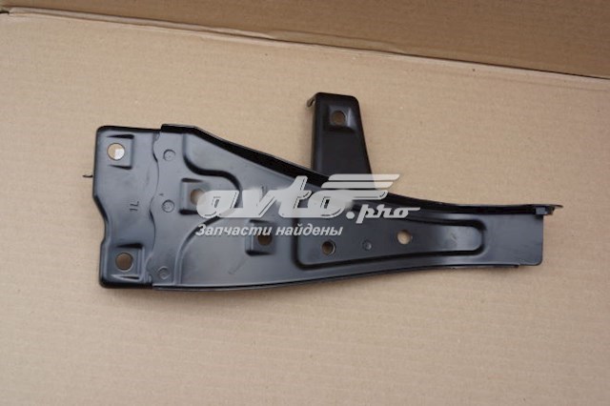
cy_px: 203
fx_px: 610
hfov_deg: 53.2
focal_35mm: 36
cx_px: 305
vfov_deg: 36.8
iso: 100
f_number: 6.3
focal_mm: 24
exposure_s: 1/160
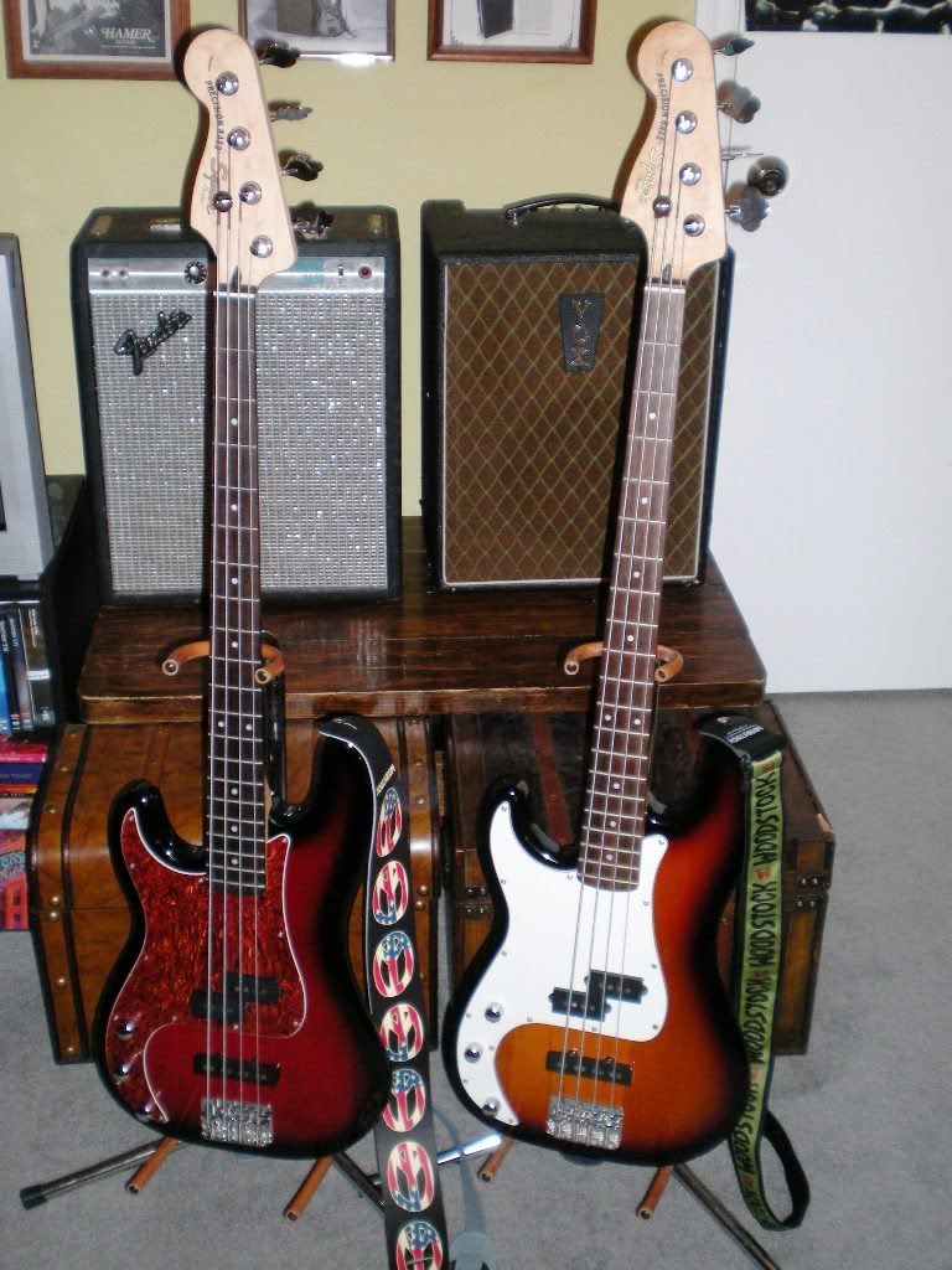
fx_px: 1613
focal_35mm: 44
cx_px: 476
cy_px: 635
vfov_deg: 42.9
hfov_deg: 32.9
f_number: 3.5
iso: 166
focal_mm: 7.4
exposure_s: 1/60
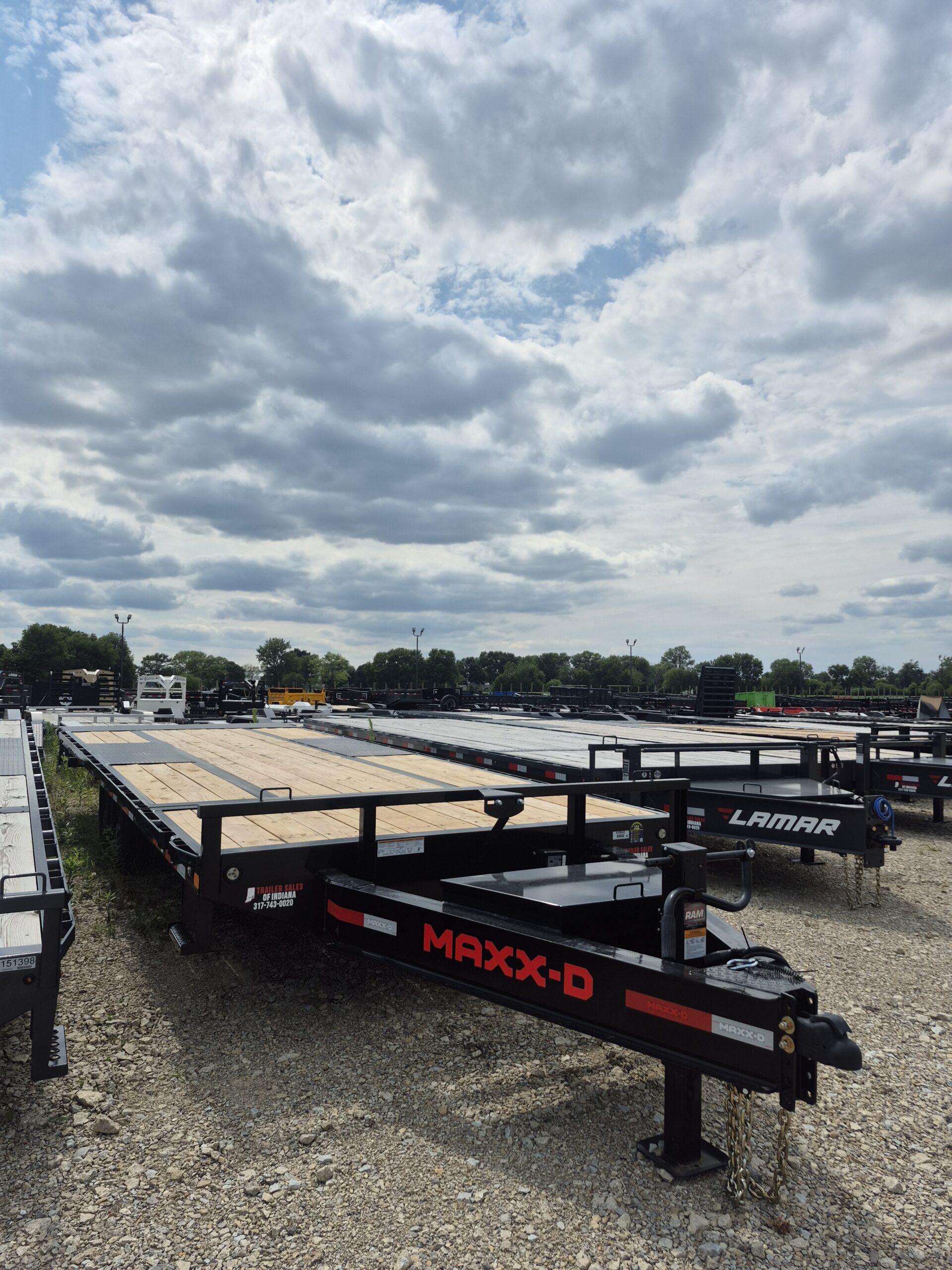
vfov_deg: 73.9
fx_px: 843
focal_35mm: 23
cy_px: 635
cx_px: 476
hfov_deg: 58.9
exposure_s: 1/4128
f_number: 1.8
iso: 25
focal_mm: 5.4
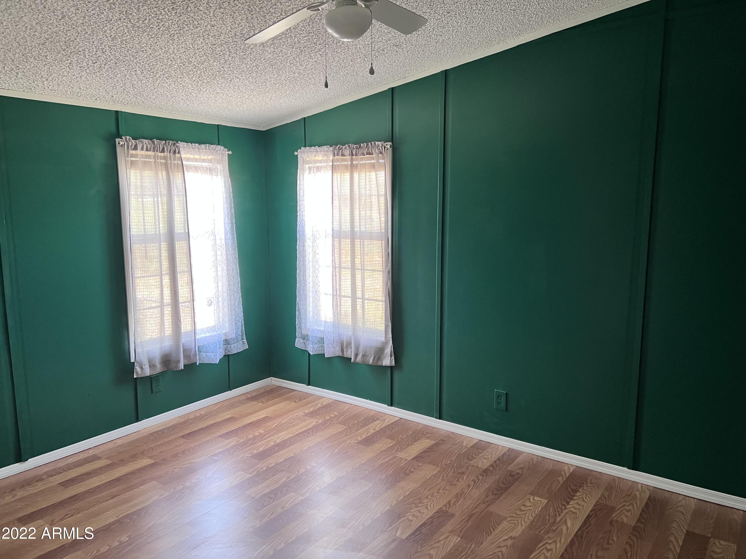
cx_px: 373
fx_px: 560
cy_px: 280
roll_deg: +0.4
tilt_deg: -8.5
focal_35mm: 26
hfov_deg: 67.3
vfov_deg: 53.1
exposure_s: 1/95
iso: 125
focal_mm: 5.7
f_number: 1.5
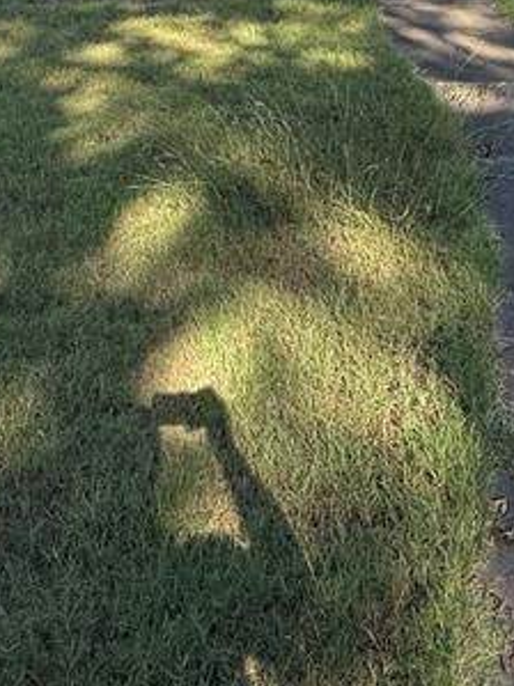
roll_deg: -1.8
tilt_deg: -1.3
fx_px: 951
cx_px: 486
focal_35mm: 48
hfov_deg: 28.7
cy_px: -117
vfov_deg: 33.2
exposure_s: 1/717
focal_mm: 2.22
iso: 50
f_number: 2.2
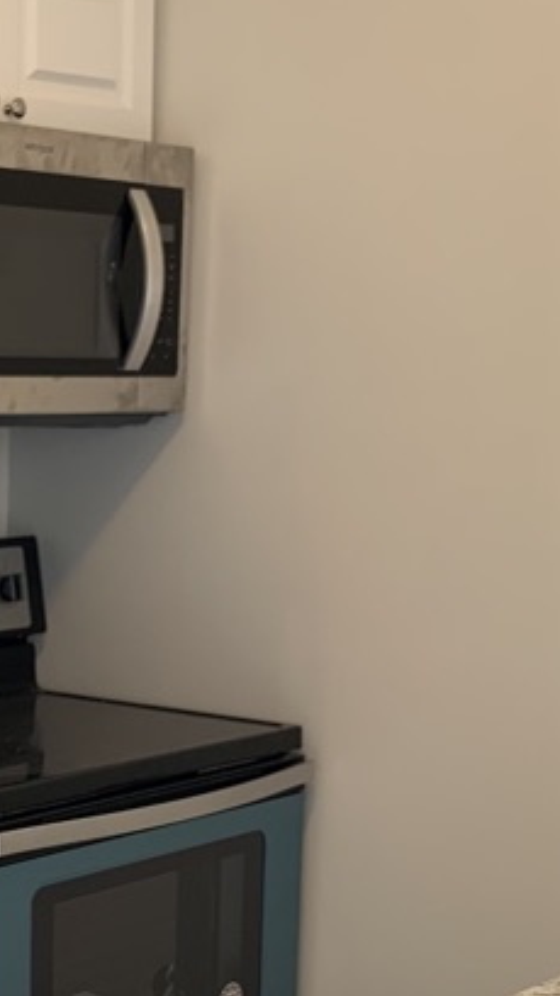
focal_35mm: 71
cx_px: -197
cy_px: 804
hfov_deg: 16.0
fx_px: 1875
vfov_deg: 29.1
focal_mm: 4.25
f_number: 1.8
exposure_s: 1/60
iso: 50
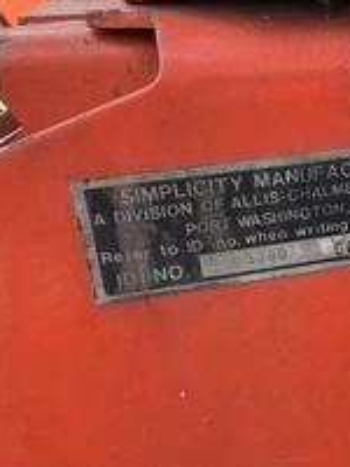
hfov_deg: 23.7
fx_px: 782
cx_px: 385
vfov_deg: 33.2
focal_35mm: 58
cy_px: 273
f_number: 1.8
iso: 40
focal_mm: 3
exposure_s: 1/122
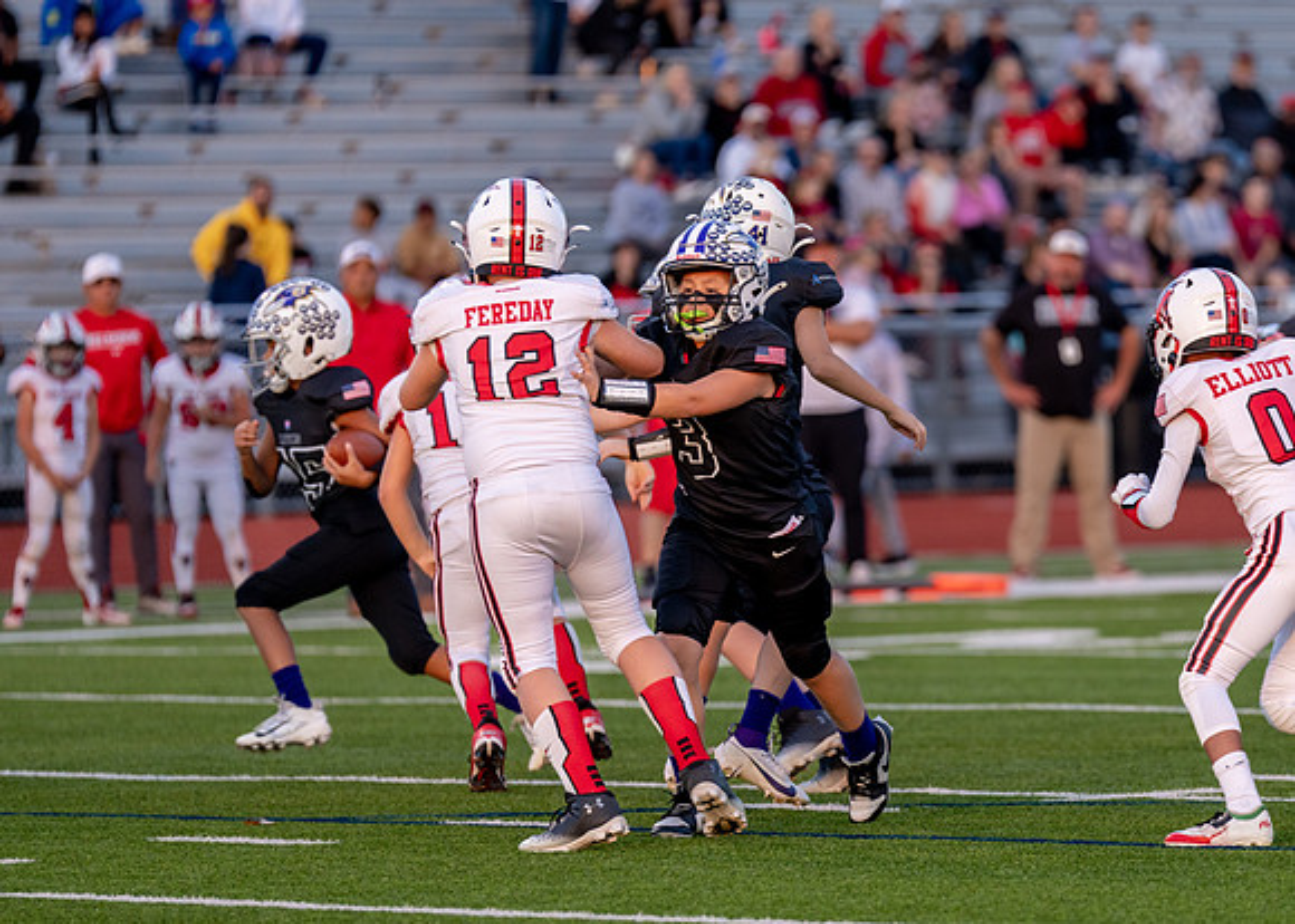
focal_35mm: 295
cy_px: 564
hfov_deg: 6.8
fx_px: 10851
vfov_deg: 4.9
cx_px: 943
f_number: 2.8
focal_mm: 200
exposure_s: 1/1250
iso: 500
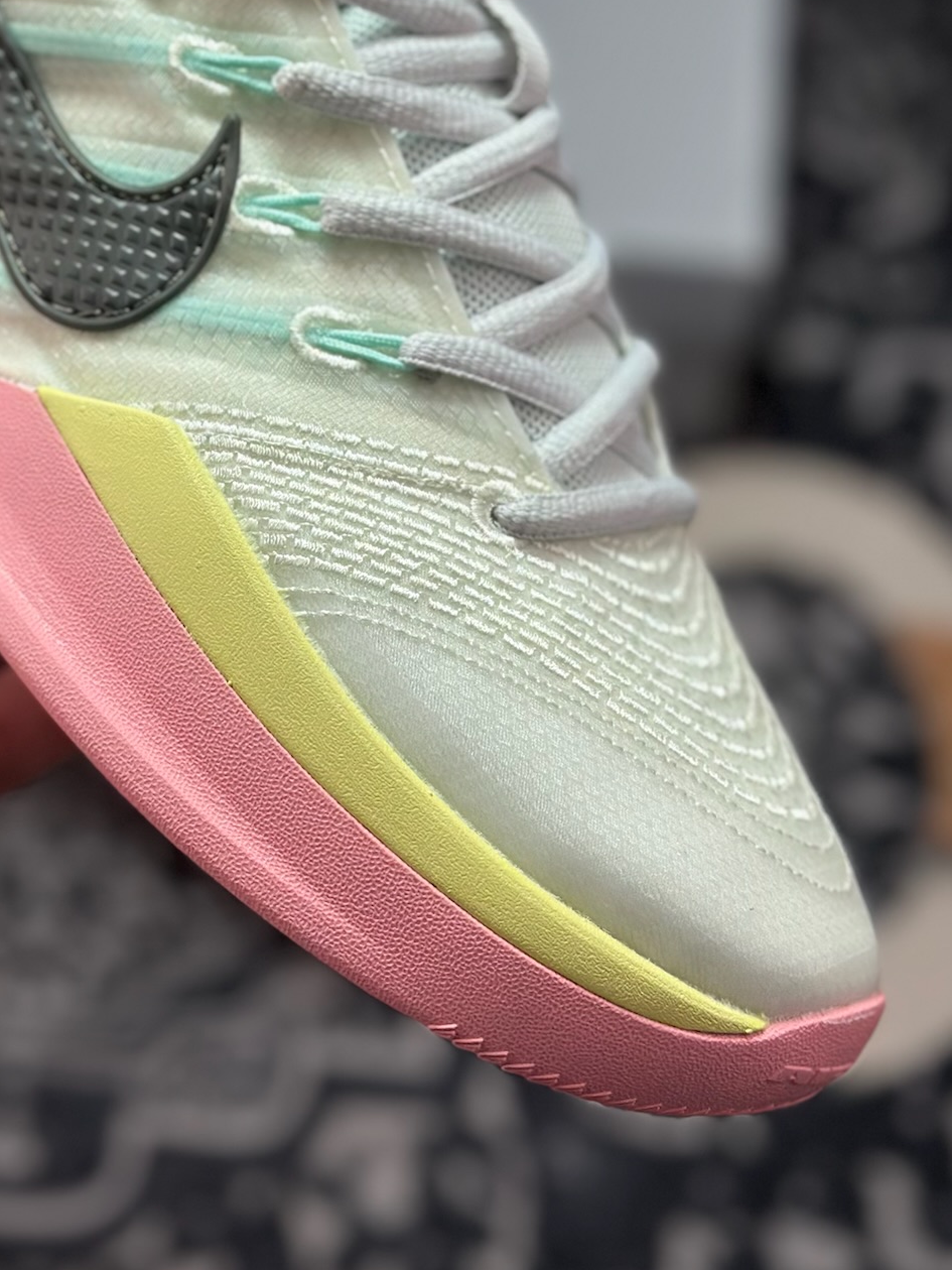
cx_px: 241
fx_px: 2860
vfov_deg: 24.7
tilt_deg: -55.2
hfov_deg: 18.8
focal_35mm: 78
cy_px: 311
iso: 80
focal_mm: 6.86
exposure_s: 1/1695
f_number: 1.78
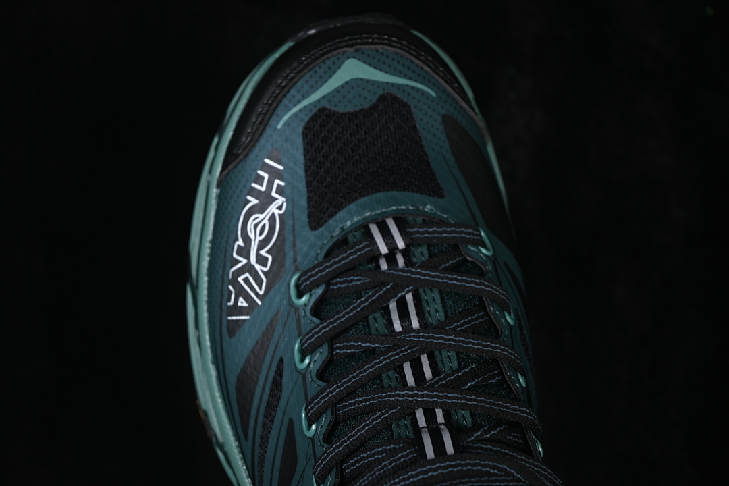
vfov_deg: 18.2
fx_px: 1519
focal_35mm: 75
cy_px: 243
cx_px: 364
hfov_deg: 27.0
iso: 160
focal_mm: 50
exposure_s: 1/60
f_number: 6.3
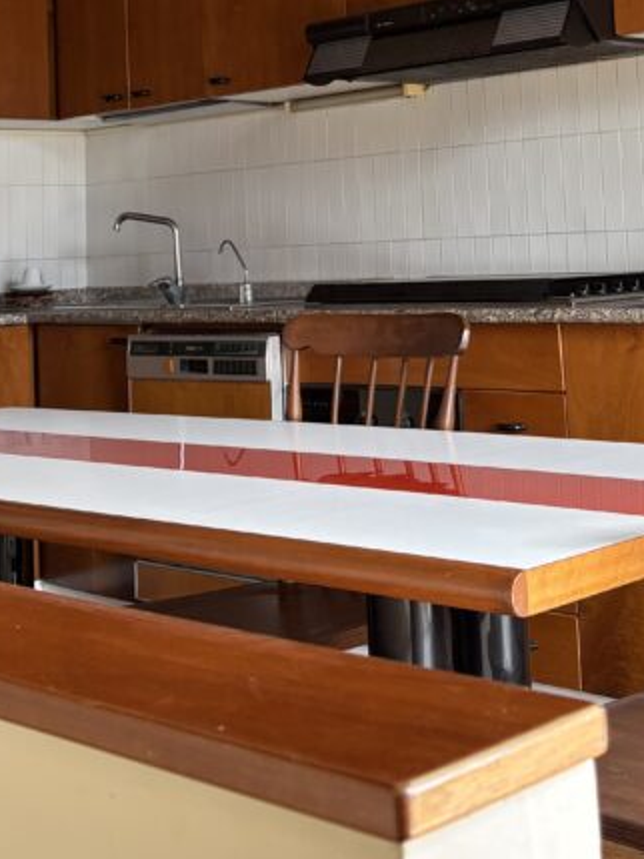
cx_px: 426
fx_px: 1537
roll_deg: +3.0
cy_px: 94
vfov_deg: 29.9
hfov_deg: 23.6
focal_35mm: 62
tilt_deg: +5.7
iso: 100
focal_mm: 5.96
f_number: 1.6
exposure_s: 1/147
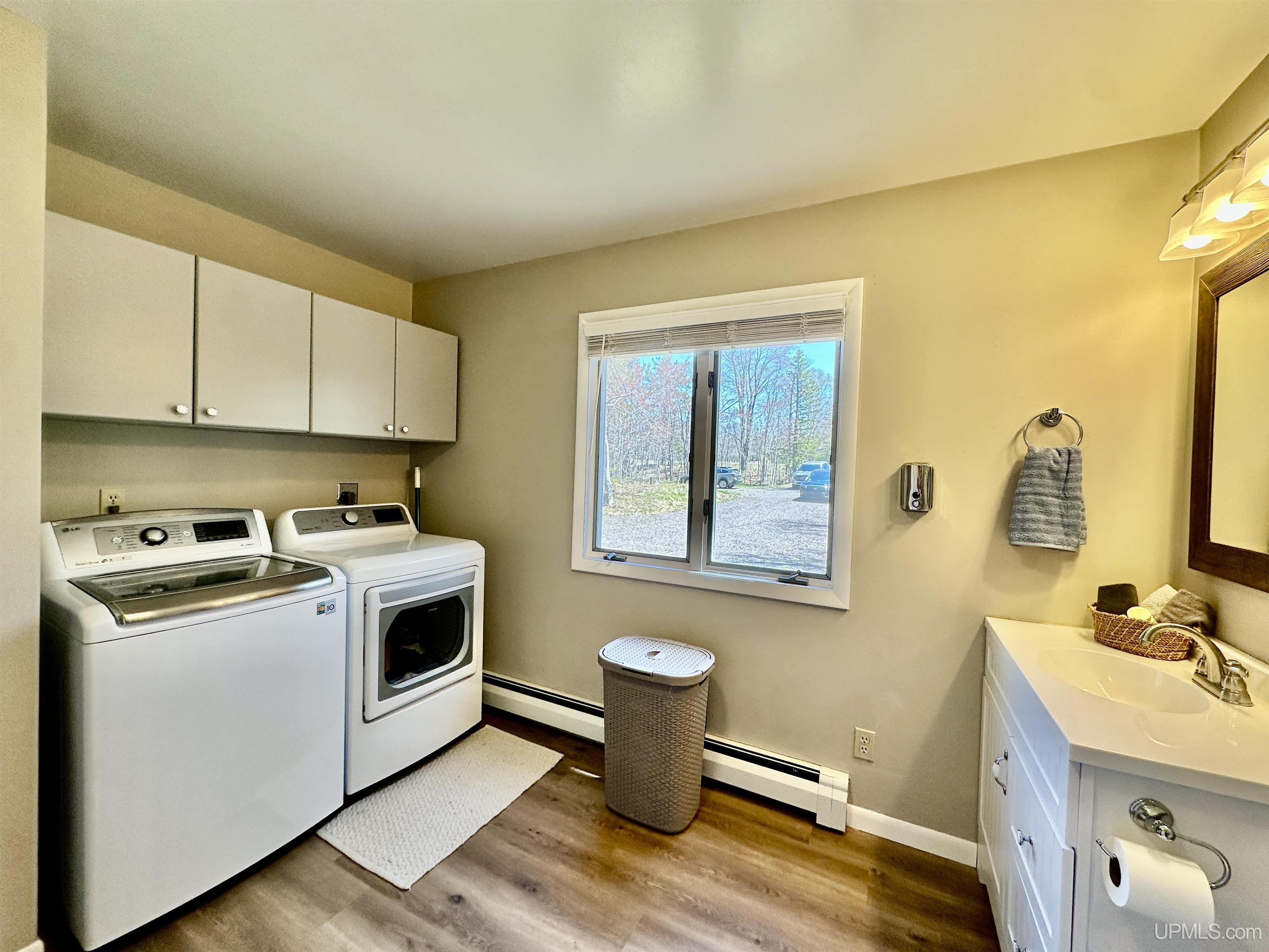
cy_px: 476
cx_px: 634
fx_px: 513
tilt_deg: -0.9
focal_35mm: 14
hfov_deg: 102.1
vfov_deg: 85.7
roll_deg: -2.3
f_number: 2.2
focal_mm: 2.22
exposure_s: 1/120
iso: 50
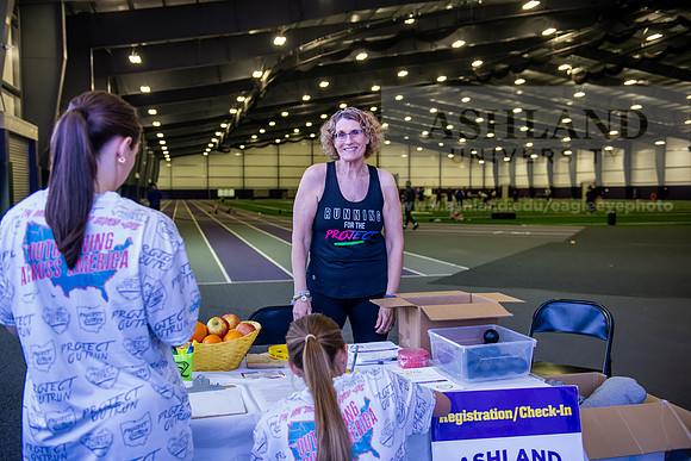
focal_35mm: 35
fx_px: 672
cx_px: 346
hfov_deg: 54.4
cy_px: 230
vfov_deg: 37.9
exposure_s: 1/250
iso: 1250
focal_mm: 35
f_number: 3.2
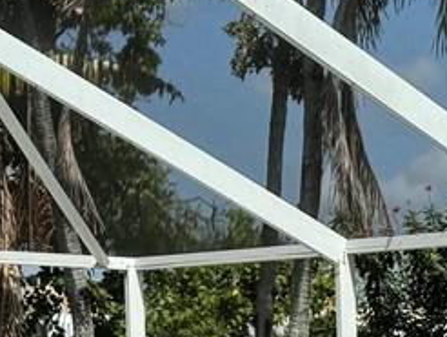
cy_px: 574
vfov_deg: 9.2
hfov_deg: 11.8
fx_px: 2016
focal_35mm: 156
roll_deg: +0.4
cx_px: 780
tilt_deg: -5.8
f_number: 1.78
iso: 80
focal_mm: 6.76
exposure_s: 1/4049
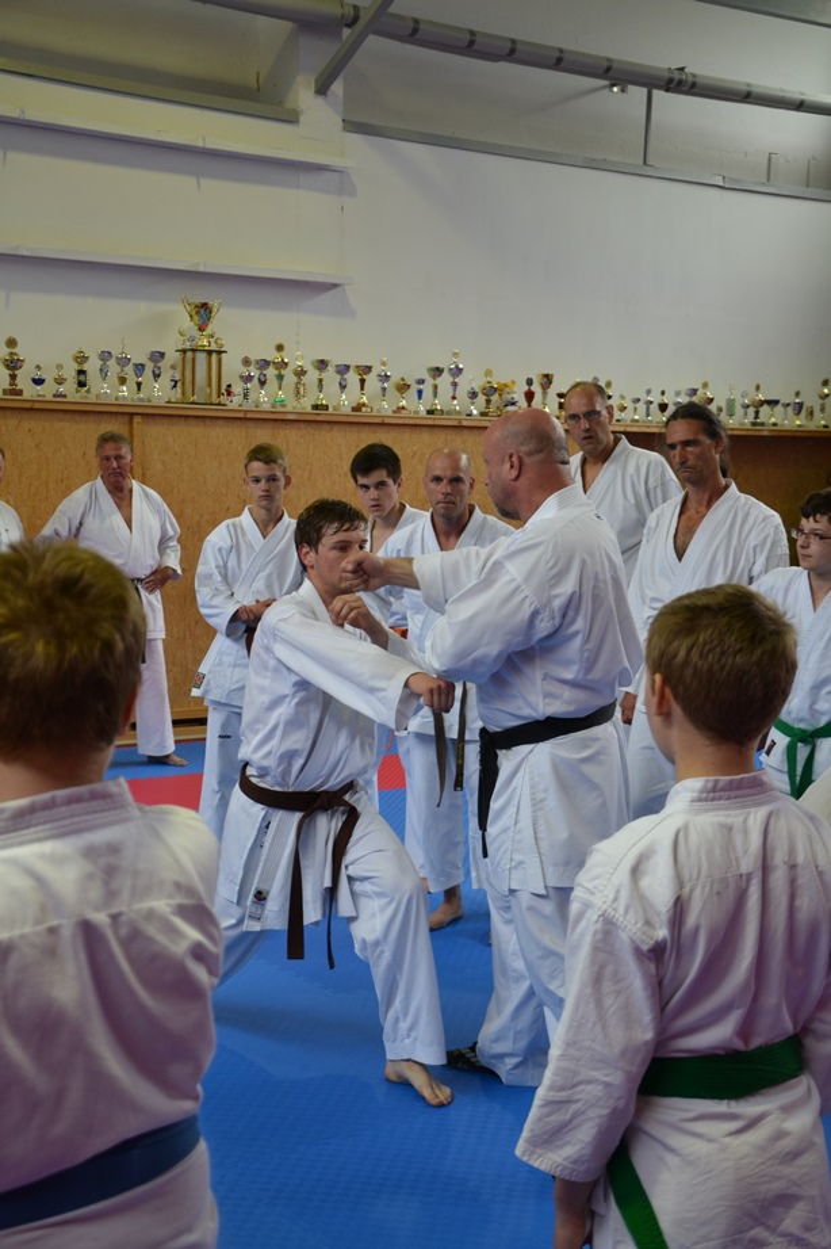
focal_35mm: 52
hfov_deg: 25.7
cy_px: 624
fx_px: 1819
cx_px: 416
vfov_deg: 37.9
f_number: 4.5
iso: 400
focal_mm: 35
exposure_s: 1/50
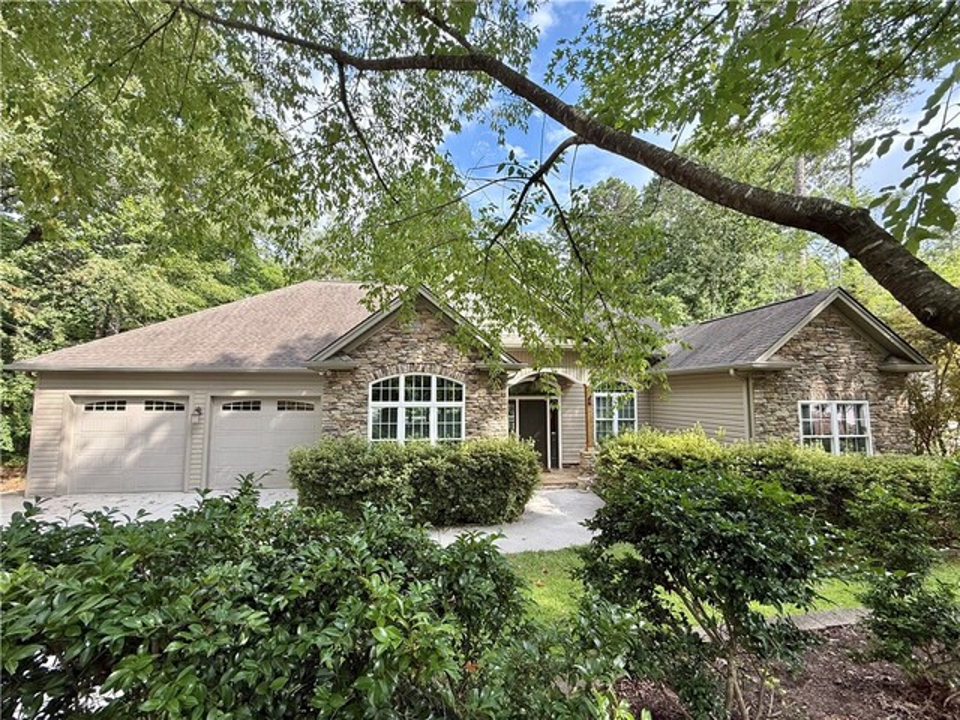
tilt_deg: +5.5
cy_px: 360
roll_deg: -0.1
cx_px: 480
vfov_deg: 85.7
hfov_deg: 102.1
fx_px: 388
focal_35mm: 14
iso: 64
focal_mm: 2.22
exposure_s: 1/439
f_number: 2.2
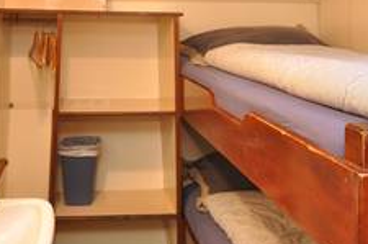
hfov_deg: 42.7
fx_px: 469
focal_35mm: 46
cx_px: 214
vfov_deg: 29.0
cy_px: 147
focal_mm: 12
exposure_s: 1/1.6
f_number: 5
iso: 400
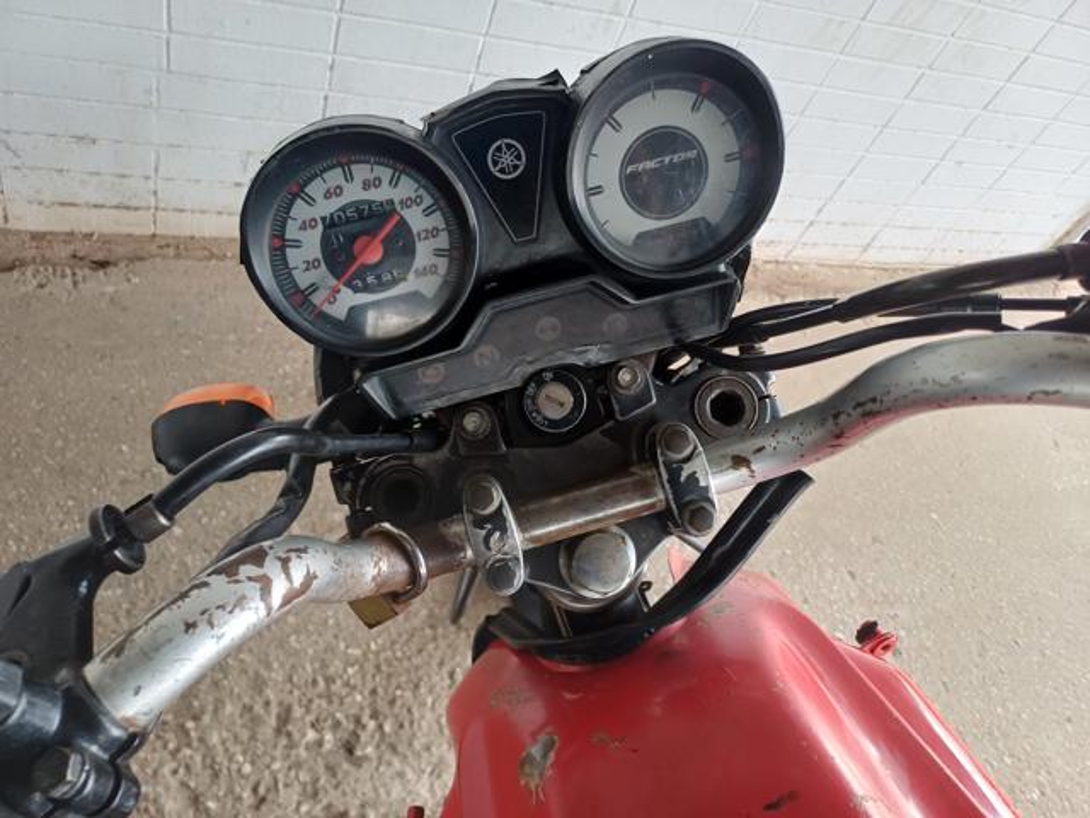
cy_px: 409
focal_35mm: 25
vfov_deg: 54.9
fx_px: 787
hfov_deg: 69.4
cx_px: 545
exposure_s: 1/50
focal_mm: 4.65
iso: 80
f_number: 1.8
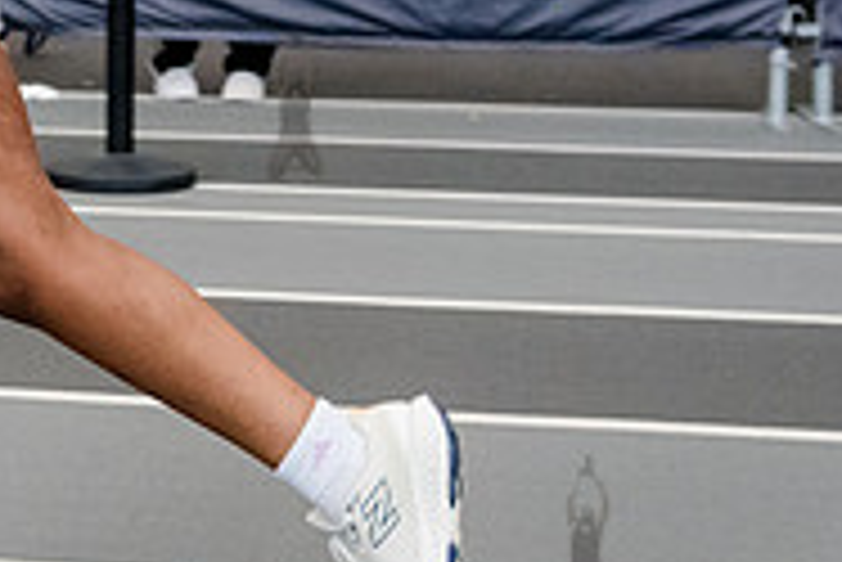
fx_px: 2739
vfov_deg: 11.5
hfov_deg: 16.6
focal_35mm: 117
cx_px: -232
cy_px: -116
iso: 6400
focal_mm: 35
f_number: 3.5
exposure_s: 1/1000
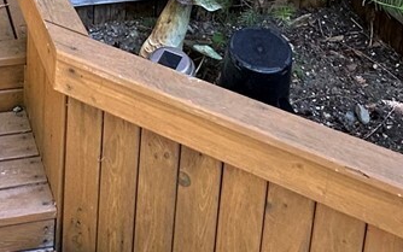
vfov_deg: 15.4
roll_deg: -2.3
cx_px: 56
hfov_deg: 28.1
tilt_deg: -11.6
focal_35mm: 71
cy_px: -221
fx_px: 780
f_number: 2.2
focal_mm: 2.22
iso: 80
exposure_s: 1/99
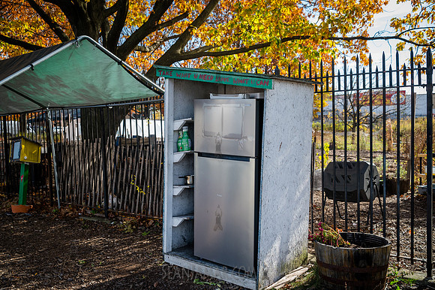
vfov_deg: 37.8
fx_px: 423
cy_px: 145
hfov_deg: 54.4
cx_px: 218
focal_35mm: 35
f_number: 5
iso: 1000
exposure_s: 1/500
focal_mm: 35
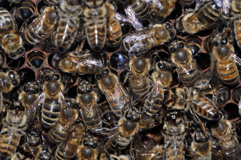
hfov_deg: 13.1
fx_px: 1053
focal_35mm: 158
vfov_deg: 8.7
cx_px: 120
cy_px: 80
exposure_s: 1/60
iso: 200
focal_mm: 105
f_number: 11
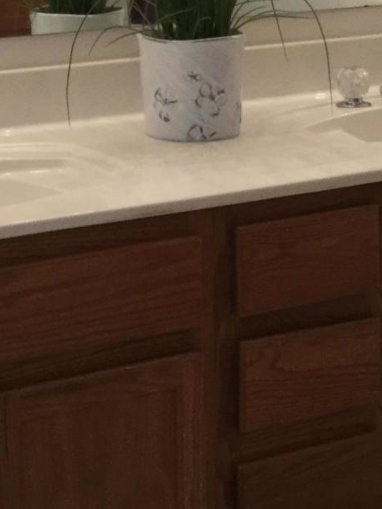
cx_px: 64
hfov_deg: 14.4
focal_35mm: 102
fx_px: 1501
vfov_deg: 18.5
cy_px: -58
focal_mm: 3.3
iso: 40
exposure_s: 1/30
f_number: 2.4
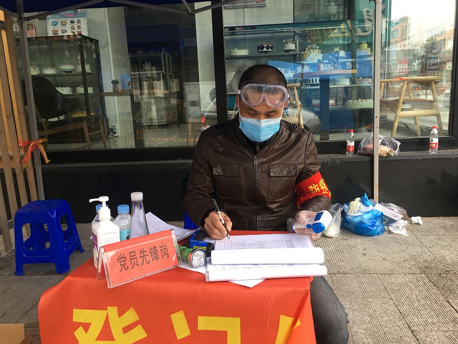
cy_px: 172
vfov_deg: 48.2
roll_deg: +2.4
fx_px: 384
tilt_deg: -10.7
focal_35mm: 29
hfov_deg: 61.7
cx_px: 229
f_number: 2.2
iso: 50
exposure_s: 1/17
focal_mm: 4.15
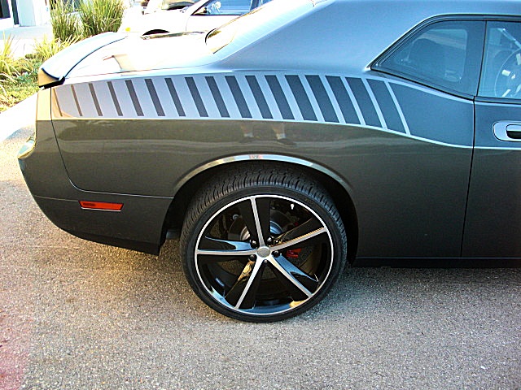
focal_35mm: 36
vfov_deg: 39.7
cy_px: 195
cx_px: 260
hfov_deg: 51.4
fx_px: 542
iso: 200
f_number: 2.8
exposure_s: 1/100
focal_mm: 6.3
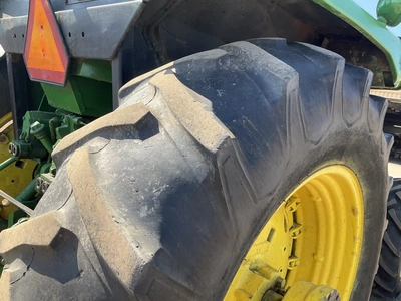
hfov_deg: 61.7
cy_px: 150
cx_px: 200
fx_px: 336
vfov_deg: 48.2
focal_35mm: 29
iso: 25
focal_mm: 3
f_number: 1.8
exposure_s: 1/409
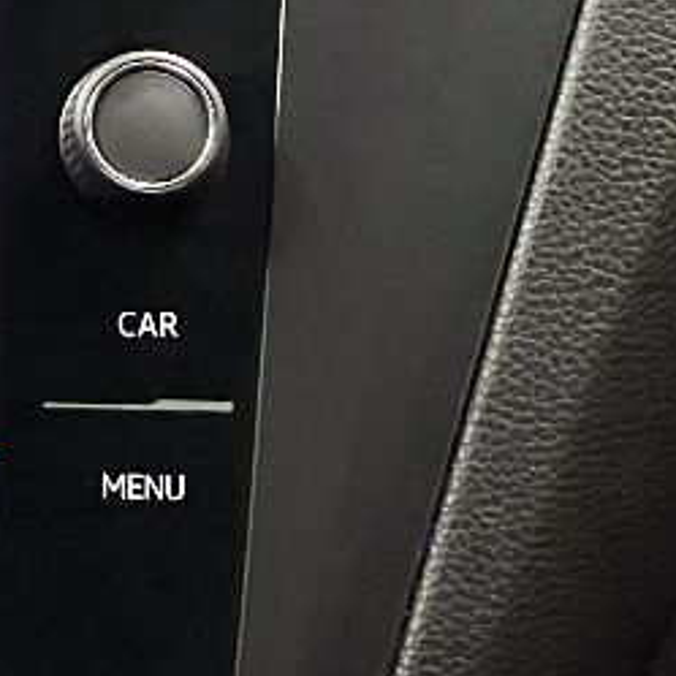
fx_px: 6186
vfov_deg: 6.2
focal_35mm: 280
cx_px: -595
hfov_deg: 6.1
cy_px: 160
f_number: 2.8
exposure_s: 1/20
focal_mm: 9
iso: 1600
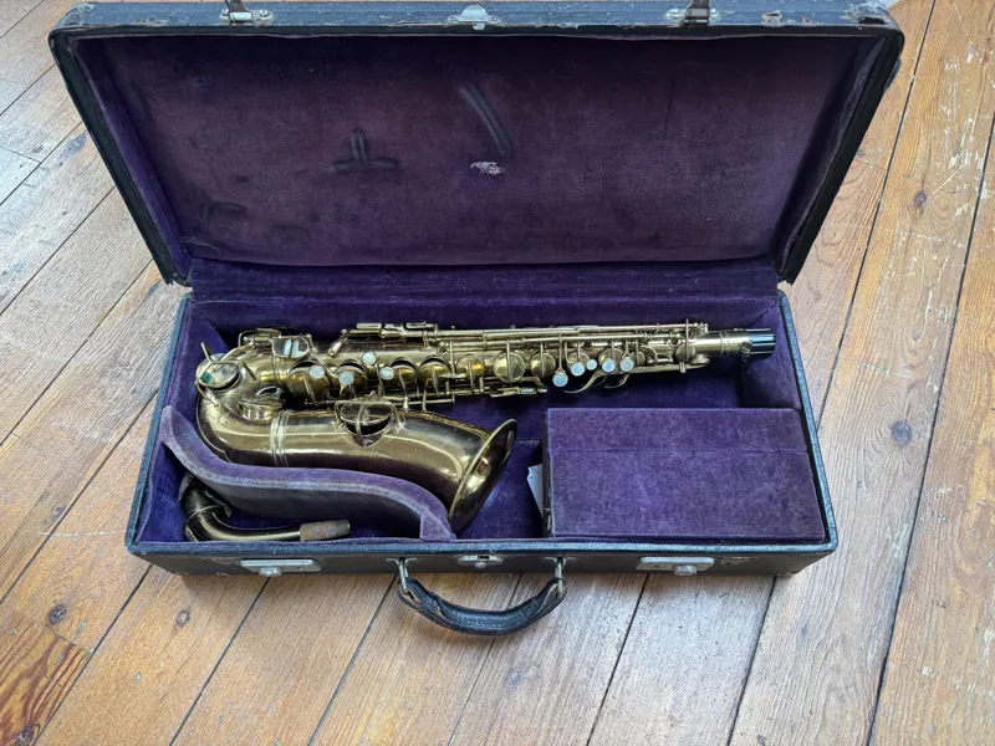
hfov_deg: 71.6
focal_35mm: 24
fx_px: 690
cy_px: 373
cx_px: 498
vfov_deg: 56.8
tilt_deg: -63.6
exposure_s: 1/60
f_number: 1.78
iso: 320
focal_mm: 6.76
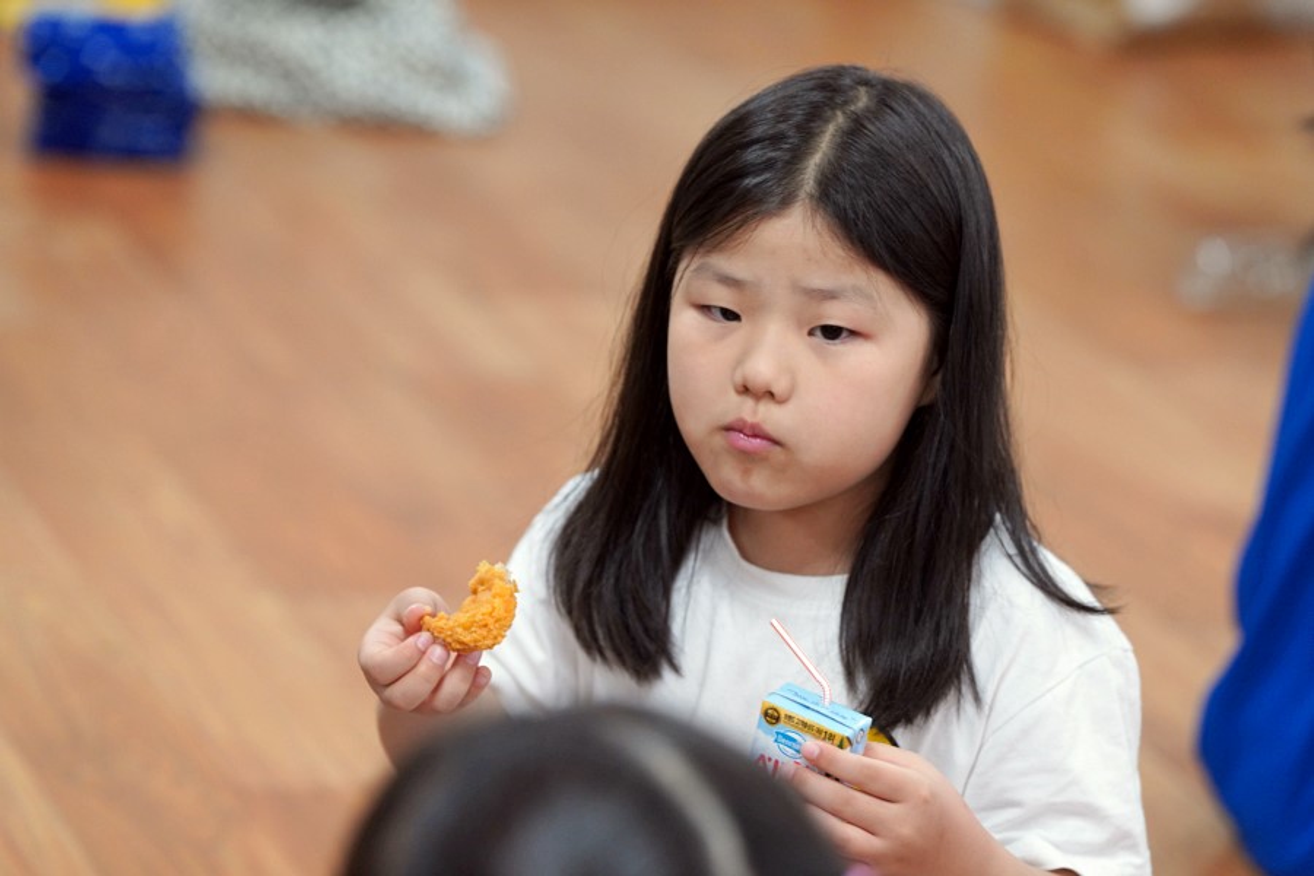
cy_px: 438
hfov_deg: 13.2
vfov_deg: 8.9
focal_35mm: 155
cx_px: 657
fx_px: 5657
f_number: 4
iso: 2500
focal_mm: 155
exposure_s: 1/160
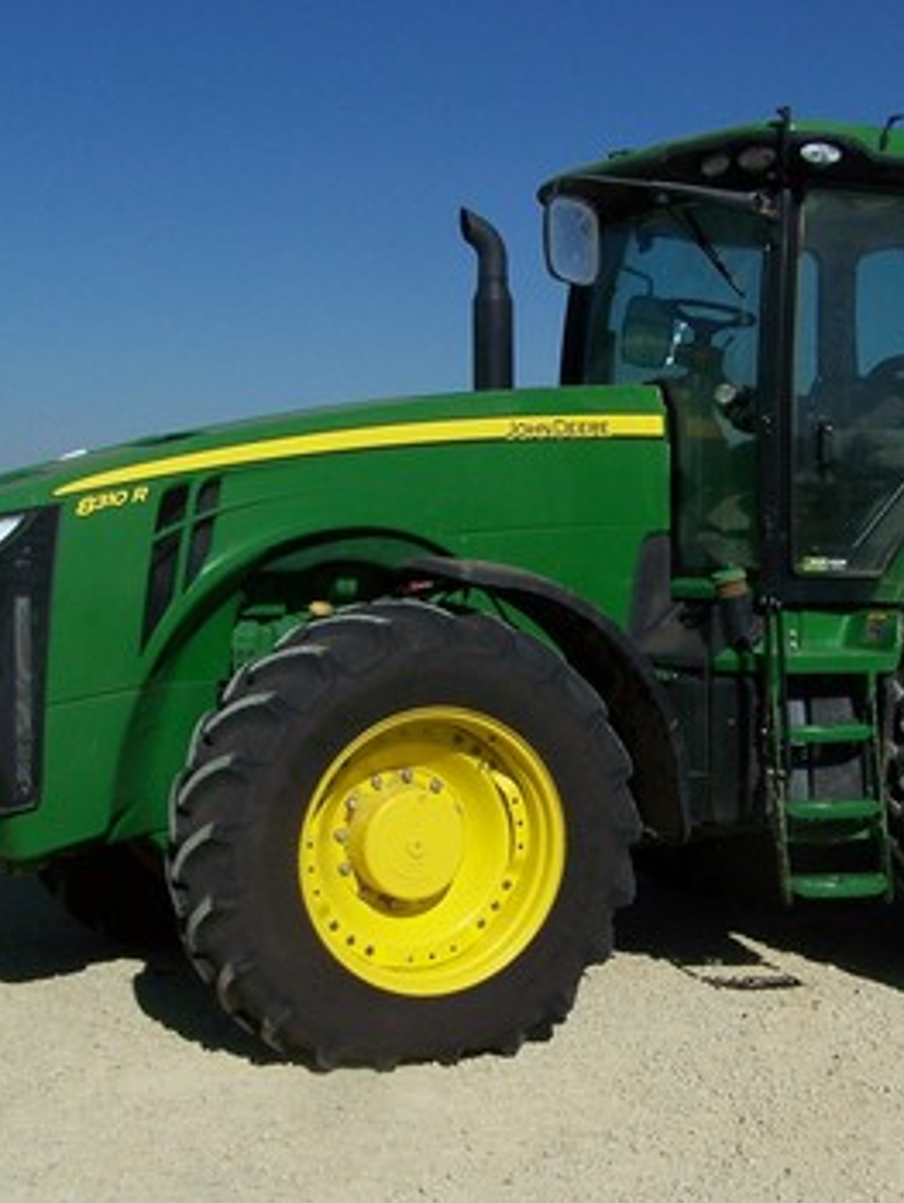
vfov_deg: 32.7
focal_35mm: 59
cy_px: 643
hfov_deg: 24.7
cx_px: 615
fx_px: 2052
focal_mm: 6.3
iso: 80
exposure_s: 1/1600
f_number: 5.6
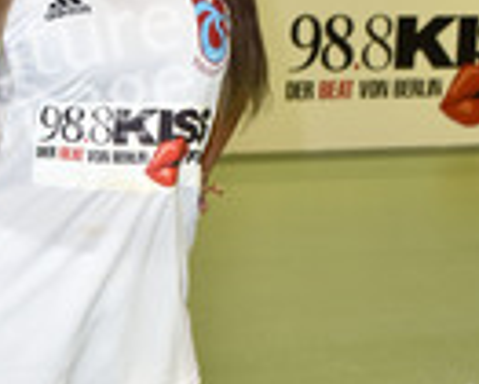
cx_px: 113
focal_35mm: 129
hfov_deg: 14.8
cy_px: 274
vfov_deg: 12.0
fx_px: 1830
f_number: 6.3
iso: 1000
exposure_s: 1/100
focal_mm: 45
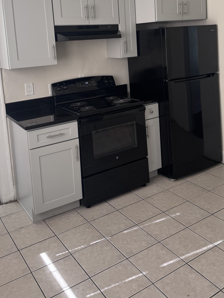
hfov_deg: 38.6
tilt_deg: -6.9
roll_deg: +4.0
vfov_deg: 48.5
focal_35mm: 37
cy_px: 80
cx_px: 129
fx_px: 319
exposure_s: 1/132
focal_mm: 6.76
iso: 50
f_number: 1.78
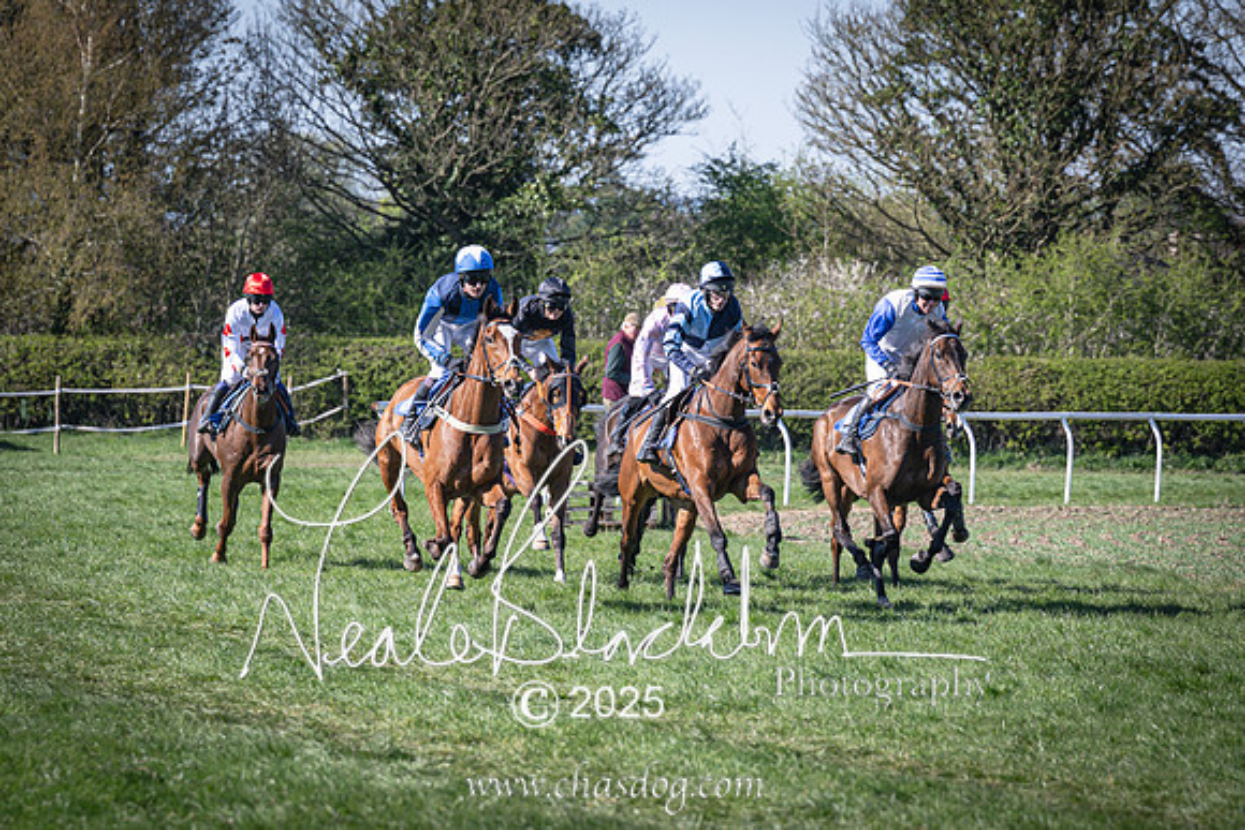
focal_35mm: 215
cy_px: 364
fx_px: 7420
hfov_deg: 9.6
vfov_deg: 6.4
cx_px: 617
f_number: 4
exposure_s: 1/1600
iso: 200
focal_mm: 125
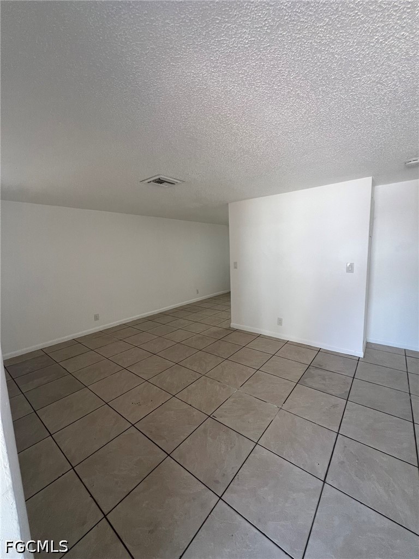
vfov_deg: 106.2
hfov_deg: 89.9
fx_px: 210
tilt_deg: -6.9
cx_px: 210
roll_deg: +2.5
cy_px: 280
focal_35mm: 13
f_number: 1.8
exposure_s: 1/99
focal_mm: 1.57
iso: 100
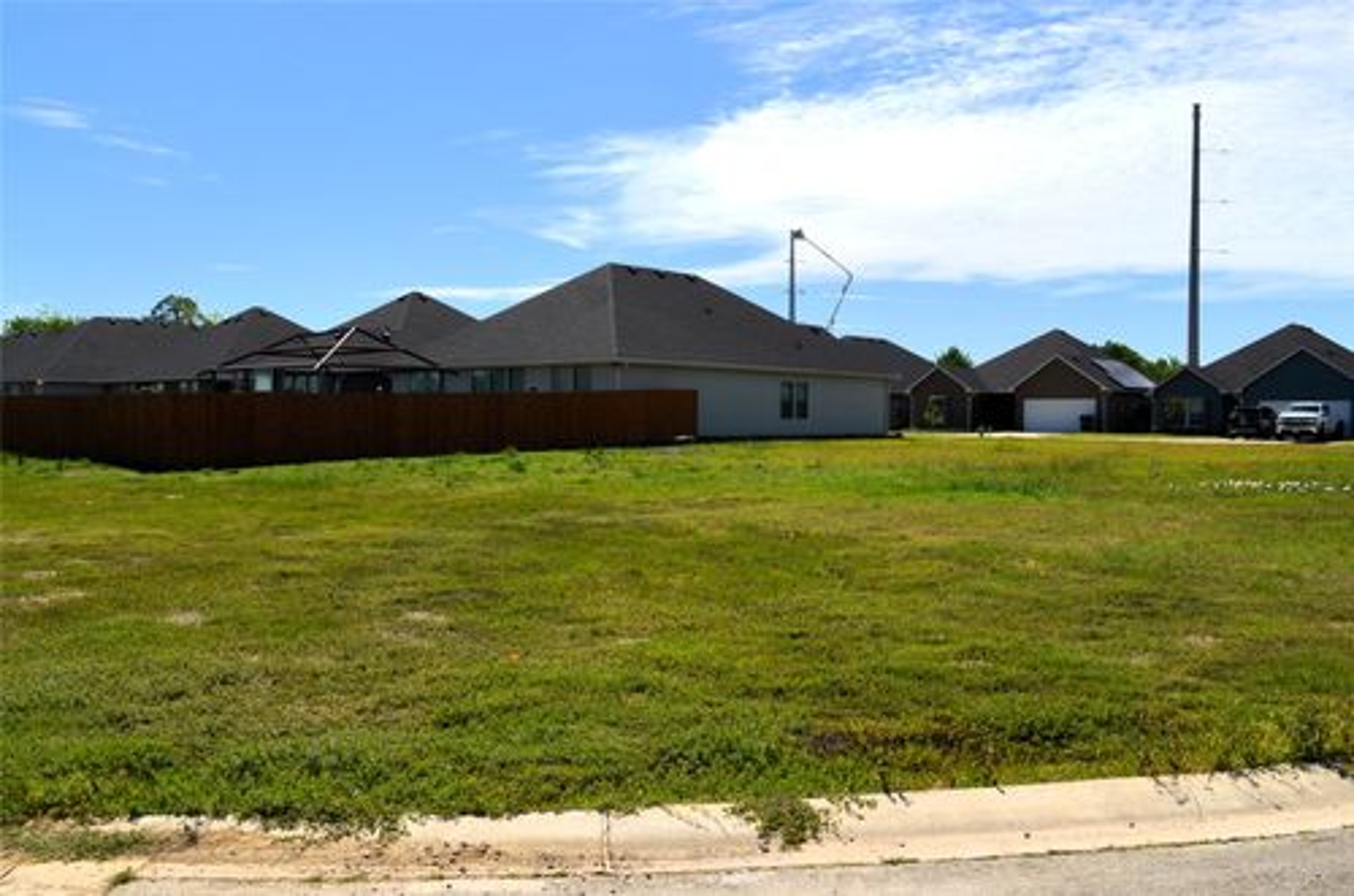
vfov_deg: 39.8
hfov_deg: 57.3
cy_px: 448
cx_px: 677
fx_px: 1238
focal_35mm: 33
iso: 100
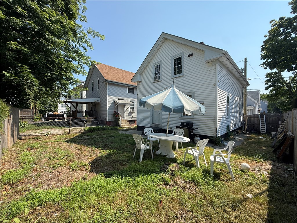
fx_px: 120
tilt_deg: +0.8
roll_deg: -0.9
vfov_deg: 85.7
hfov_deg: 102.1
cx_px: 148
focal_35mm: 14
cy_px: 112
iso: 50
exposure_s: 1/1312
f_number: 2.2
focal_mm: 2.22
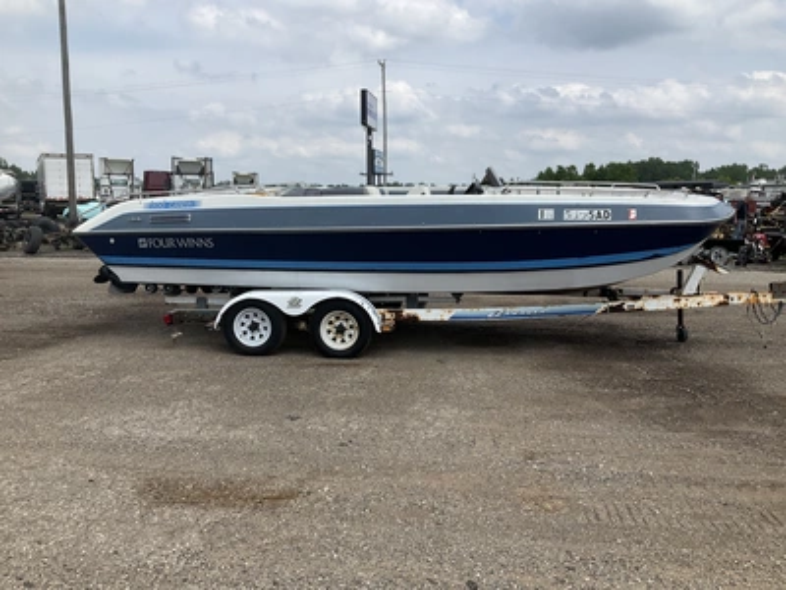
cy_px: 295
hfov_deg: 61.7
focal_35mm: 29
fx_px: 658
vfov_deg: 48.2
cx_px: 393
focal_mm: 3
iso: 25
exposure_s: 1/1848
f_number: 1.8
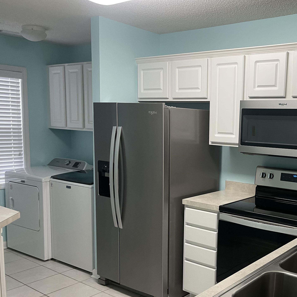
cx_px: 237
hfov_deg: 43.9
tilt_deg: -7.8
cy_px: 171
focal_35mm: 36
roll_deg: -1.0
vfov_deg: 45.9
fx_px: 349
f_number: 1.6
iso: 160
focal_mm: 5.1
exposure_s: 1/60
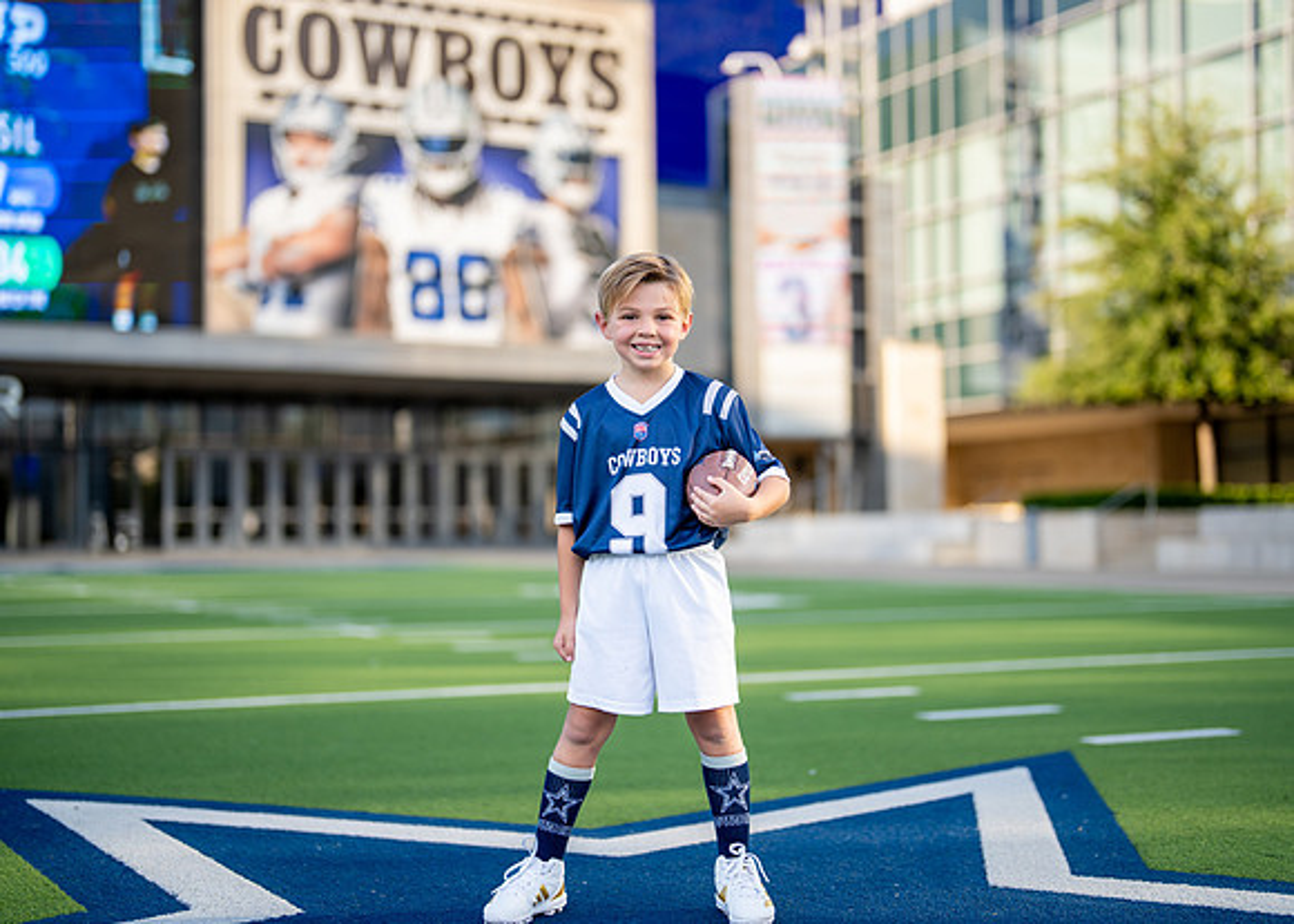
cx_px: 656
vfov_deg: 26.6
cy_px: 461
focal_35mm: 53
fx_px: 1957
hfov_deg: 36.6
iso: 100
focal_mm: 50
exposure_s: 1/2000
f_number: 1.2
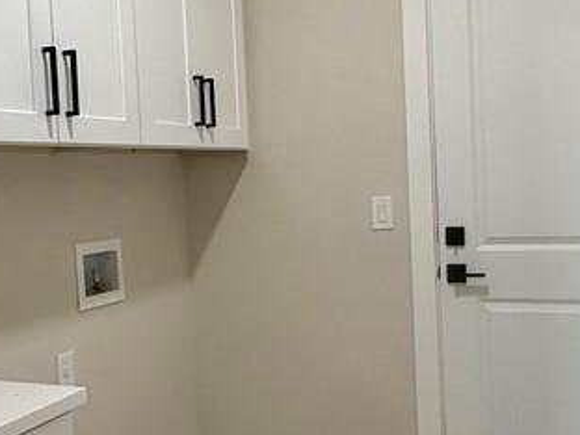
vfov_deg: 31.5
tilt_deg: -2.2
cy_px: 203
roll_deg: +2.5
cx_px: 301
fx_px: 771
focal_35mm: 46
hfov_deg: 41.2
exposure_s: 1/99
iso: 250
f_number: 2.2
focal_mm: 2.22
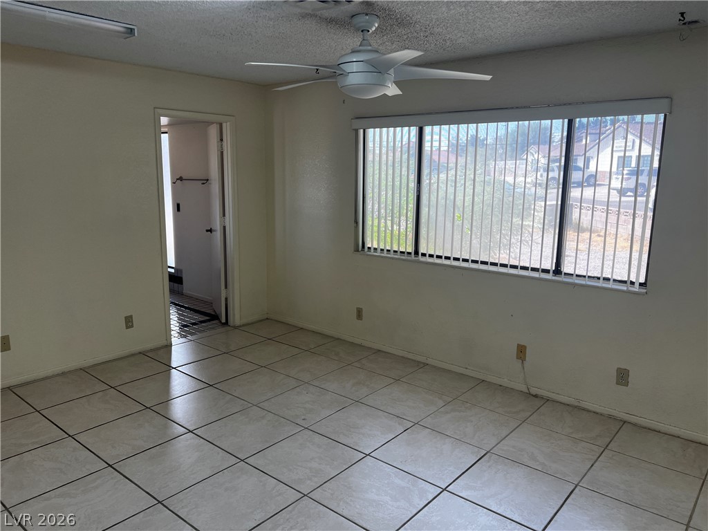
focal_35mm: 26
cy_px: 266
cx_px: 354
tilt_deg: -11.4
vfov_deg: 53.1
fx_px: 532
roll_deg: -0.7
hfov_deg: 67.3
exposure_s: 1/150
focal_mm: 5.7
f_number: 1.5
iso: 40
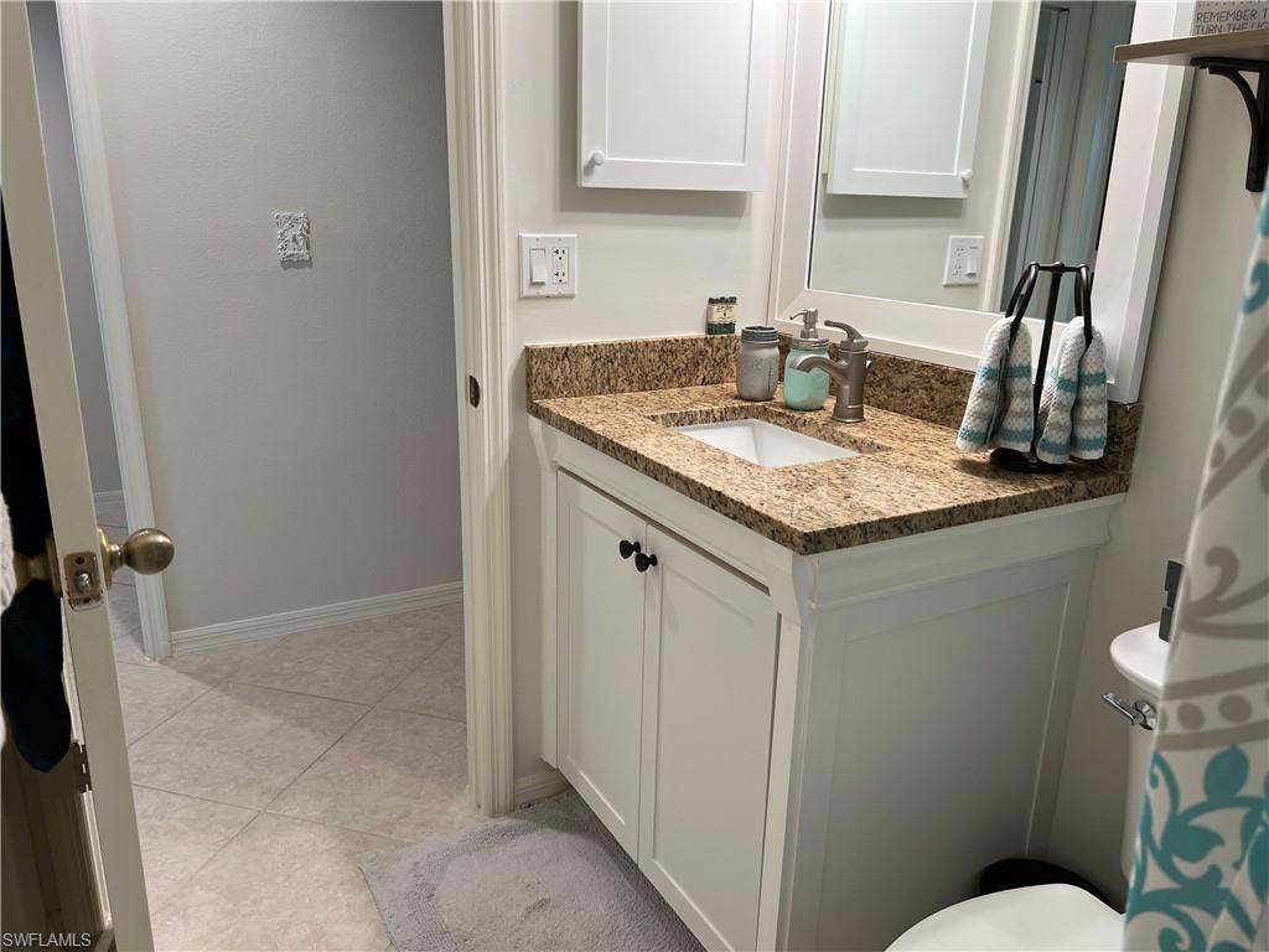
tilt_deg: -15.7
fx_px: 953
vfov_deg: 53.1
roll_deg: -0.5
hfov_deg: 67.3
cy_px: 476
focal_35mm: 26
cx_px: 634
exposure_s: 1/120
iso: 80
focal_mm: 5.7
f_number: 1.5
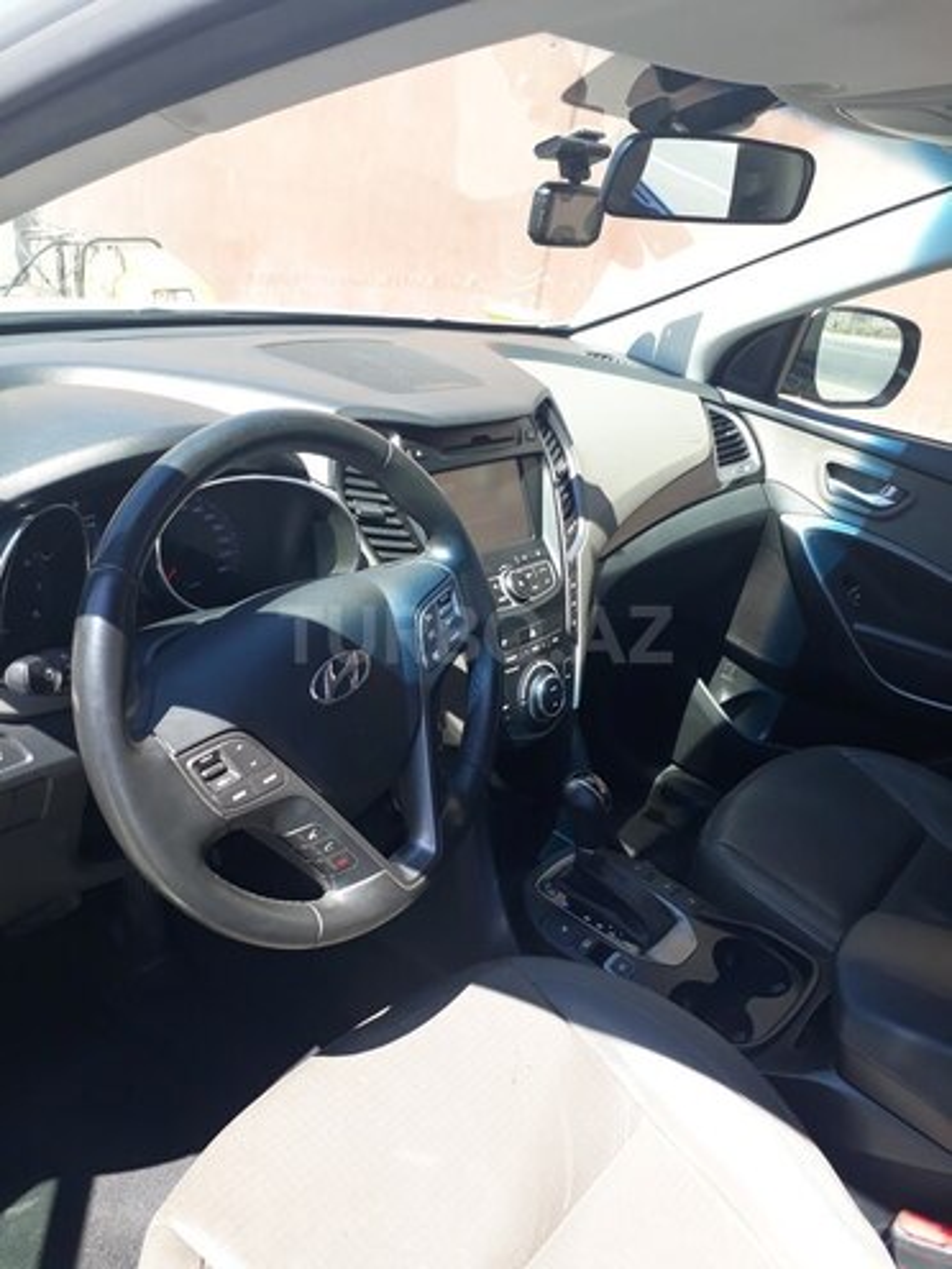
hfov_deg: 51.4
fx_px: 990
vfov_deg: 65.3
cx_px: 476
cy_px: 634
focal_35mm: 27
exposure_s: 1/198
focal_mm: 3.6
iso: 40
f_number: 1.9
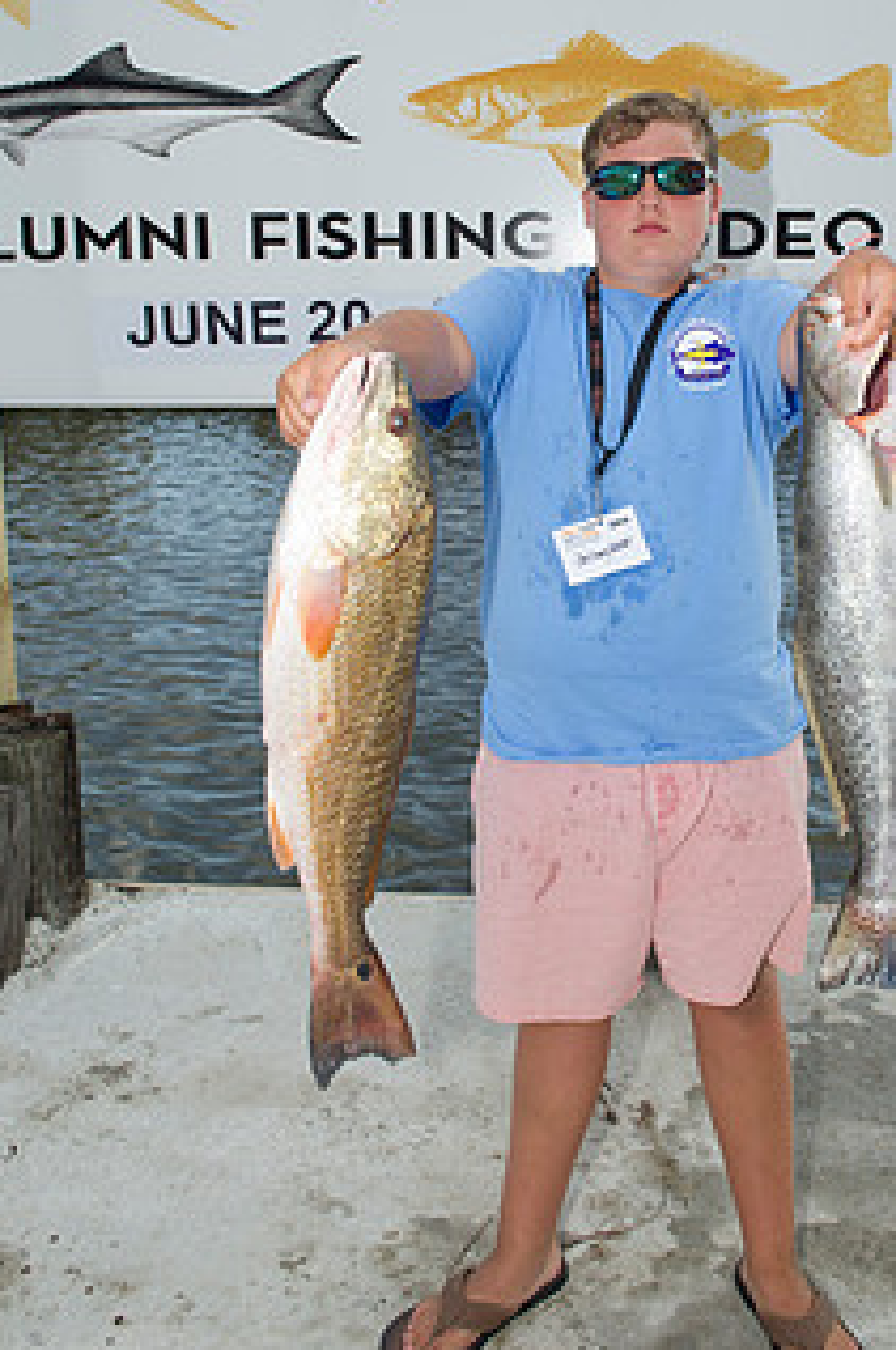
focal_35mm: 34
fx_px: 1273
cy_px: 475
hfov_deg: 38.4
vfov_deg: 55.0
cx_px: 592
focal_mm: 24
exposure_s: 1/250
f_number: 6.3
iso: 200
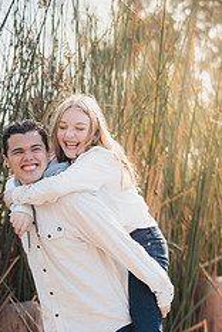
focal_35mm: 96
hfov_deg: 14.3
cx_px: 104
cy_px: 311
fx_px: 888
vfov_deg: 20.7
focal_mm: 50
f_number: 1.4
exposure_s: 1/4000
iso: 250
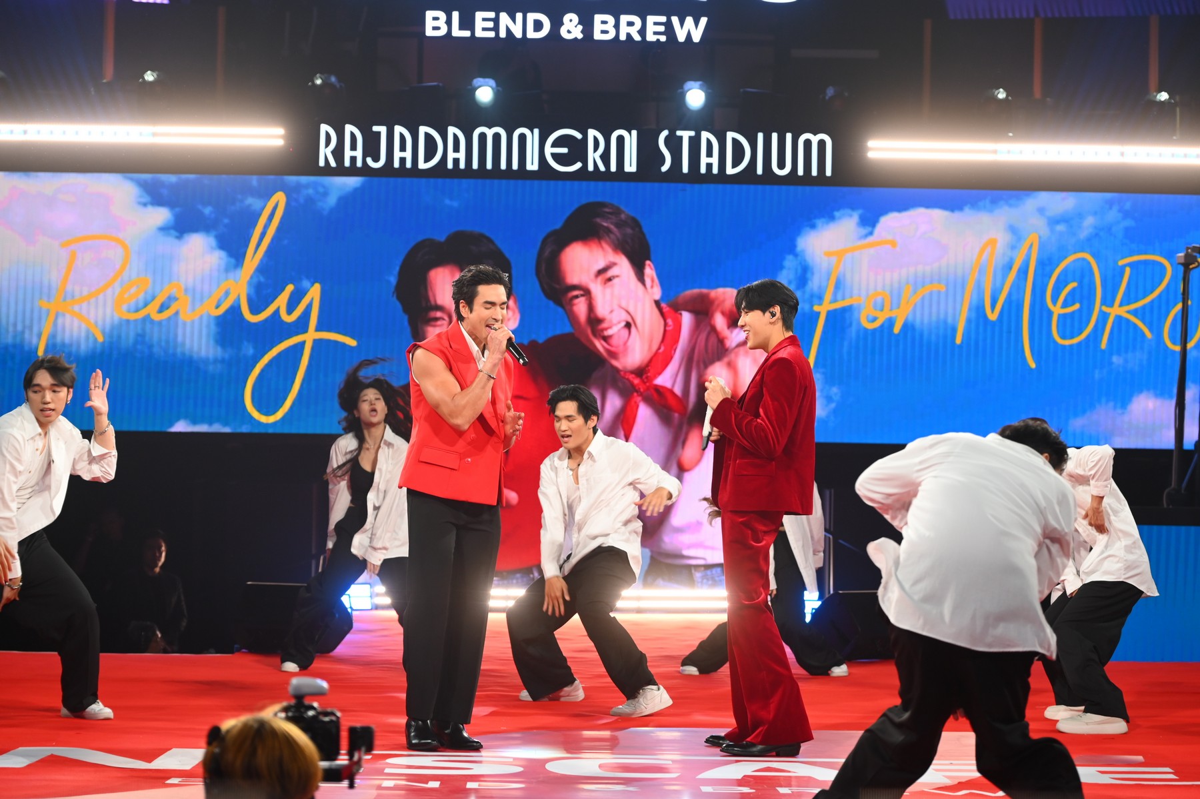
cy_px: 400
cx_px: 600
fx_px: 2732
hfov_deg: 24.8
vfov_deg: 16.6
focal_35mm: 82
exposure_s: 1/200
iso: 560
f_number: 4
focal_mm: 82
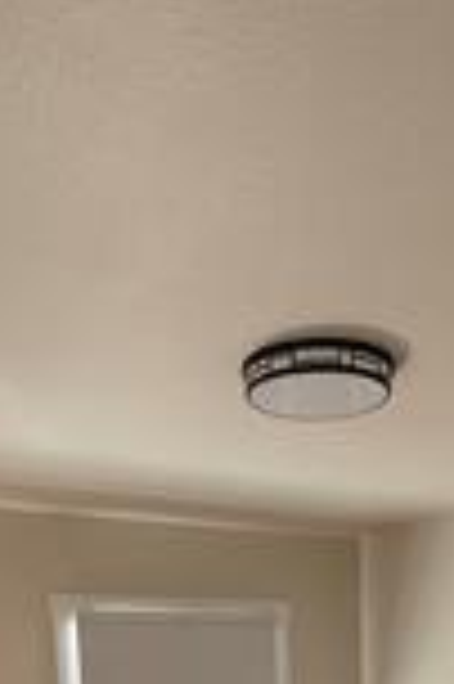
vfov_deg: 33.6
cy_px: 846
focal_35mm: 46
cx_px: 290
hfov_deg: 29.0
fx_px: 872
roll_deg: +2.1
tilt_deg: -10.3
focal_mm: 2.22
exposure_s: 1/99
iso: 250
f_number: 2.2
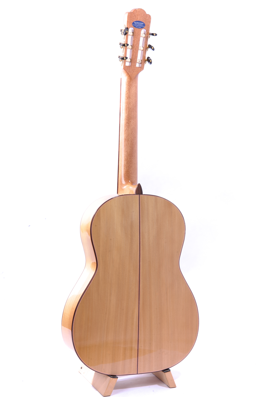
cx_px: 132
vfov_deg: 31.4
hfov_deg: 21.2
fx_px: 707
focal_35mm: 64
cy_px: 198
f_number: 22
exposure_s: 1/50
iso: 100
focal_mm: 64
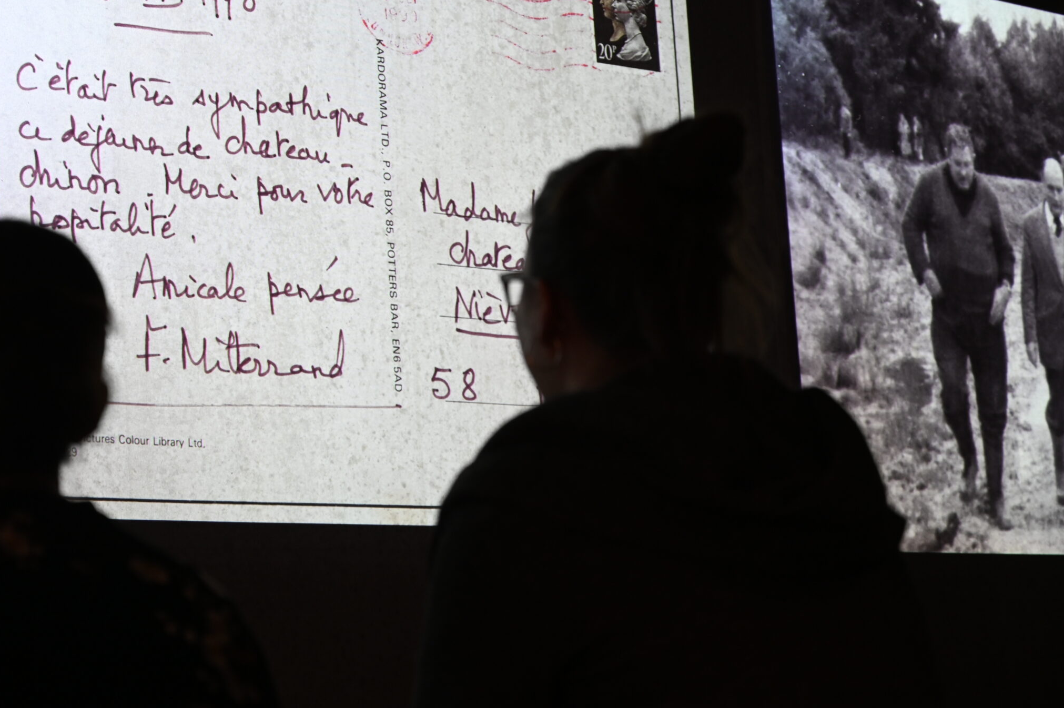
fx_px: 2392
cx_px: 392
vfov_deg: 16.8
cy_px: 340
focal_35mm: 81
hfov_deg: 25.0
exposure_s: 1/60
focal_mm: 64
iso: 640
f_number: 4
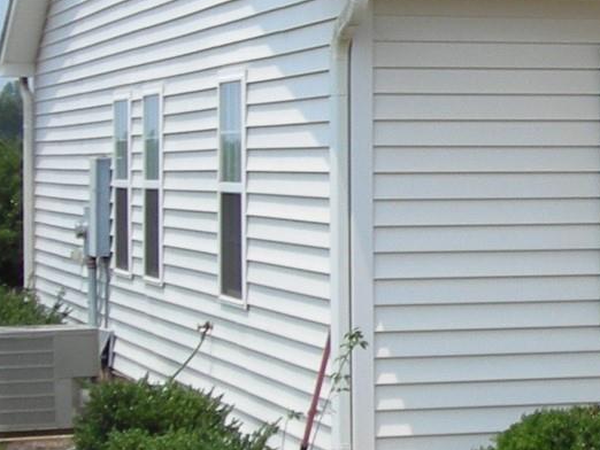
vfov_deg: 9.9
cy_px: 102
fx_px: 2584
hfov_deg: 12.4
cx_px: 1002
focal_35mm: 149
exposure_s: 1/184
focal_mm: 6.3
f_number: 6.4
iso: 50
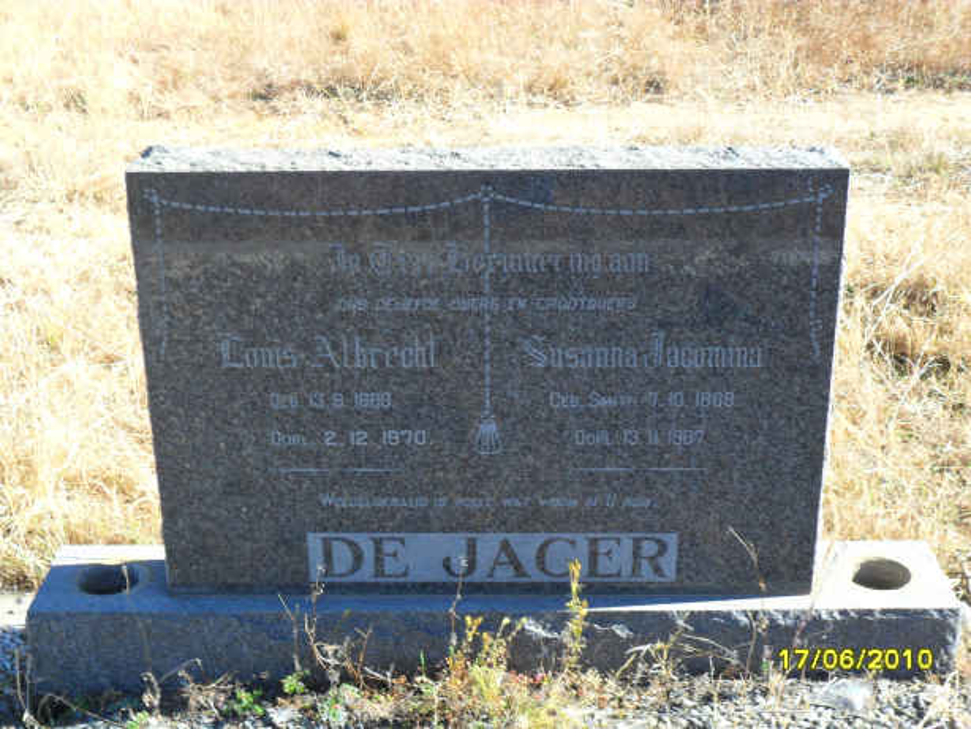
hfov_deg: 36.8
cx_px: 486
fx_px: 1459
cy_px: 364
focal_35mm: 52
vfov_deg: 28.1
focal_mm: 9.3
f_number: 5
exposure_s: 1/90
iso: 100
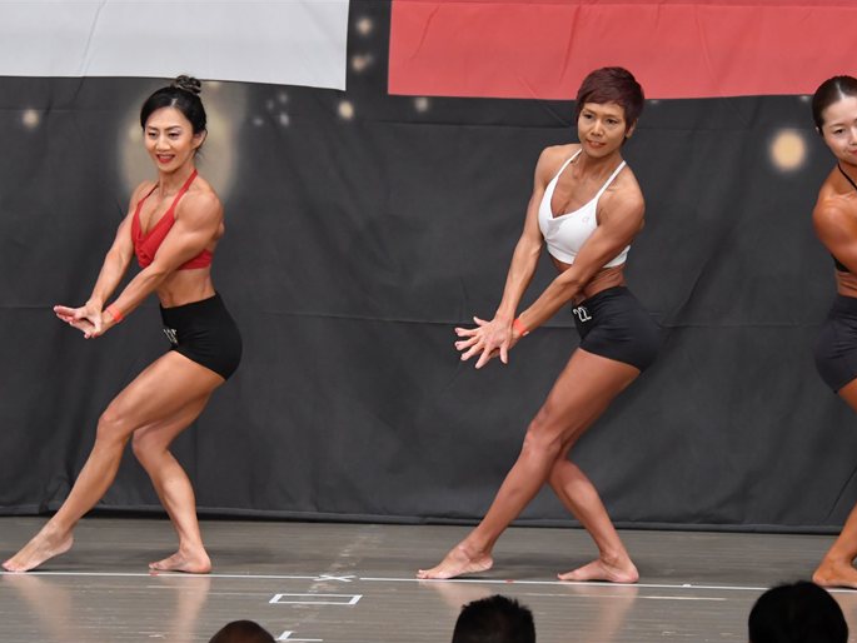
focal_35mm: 261
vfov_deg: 5.7
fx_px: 6463
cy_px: 322
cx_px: 444
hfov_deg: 7.6
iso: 5000
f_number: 5.6
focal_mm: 160
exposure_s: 1/400
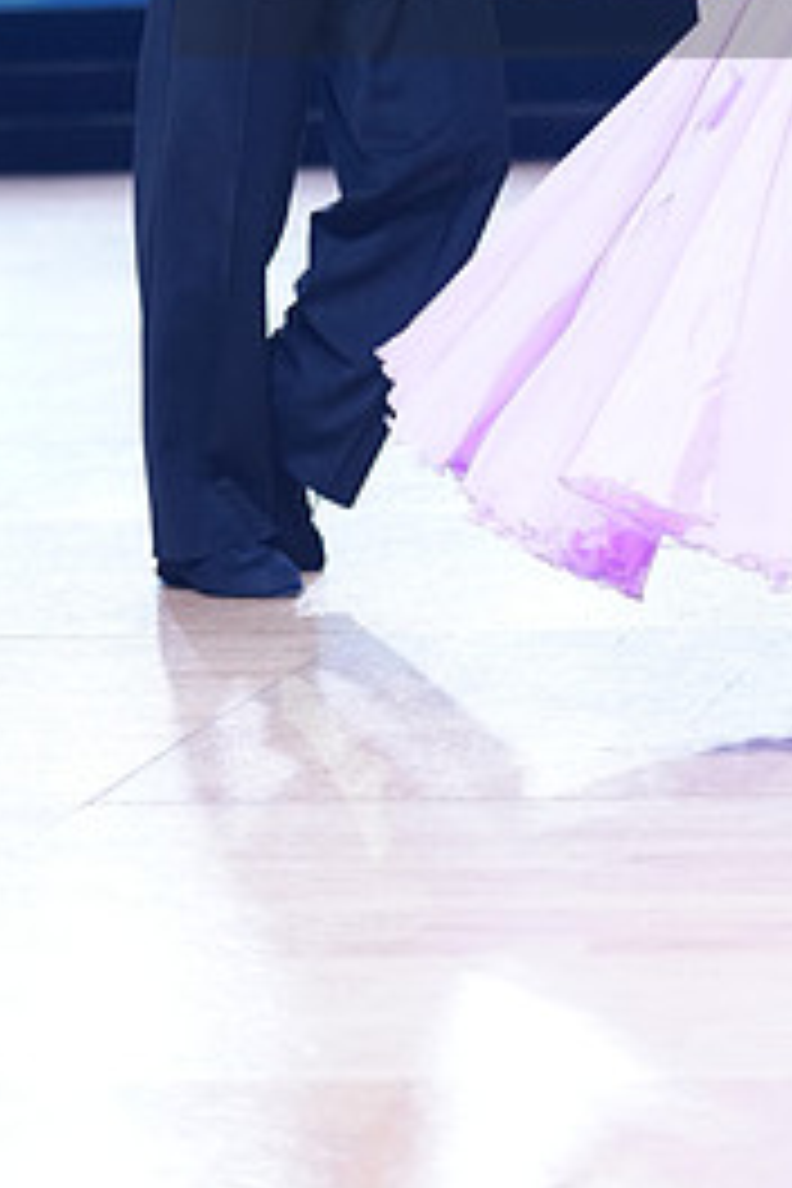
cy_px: -90
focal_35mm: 154
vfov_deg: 13.1
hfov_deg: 8.9
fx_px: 5082
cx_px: 799
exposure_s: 1/500
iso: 1250
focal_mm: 70
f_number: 2.8
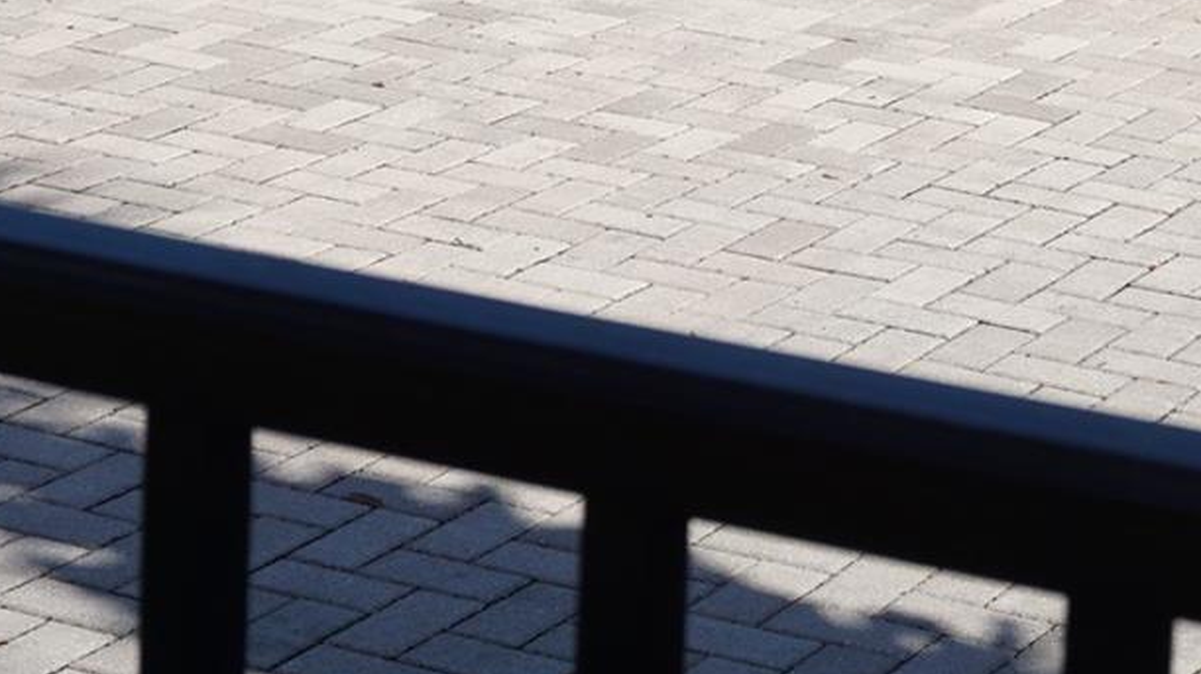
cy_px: -336
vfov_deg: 9.8
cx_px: 1203
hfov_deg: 17.5
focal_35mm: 119
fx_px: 3800
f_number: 8
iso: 100
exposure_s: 1/320
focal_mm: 29
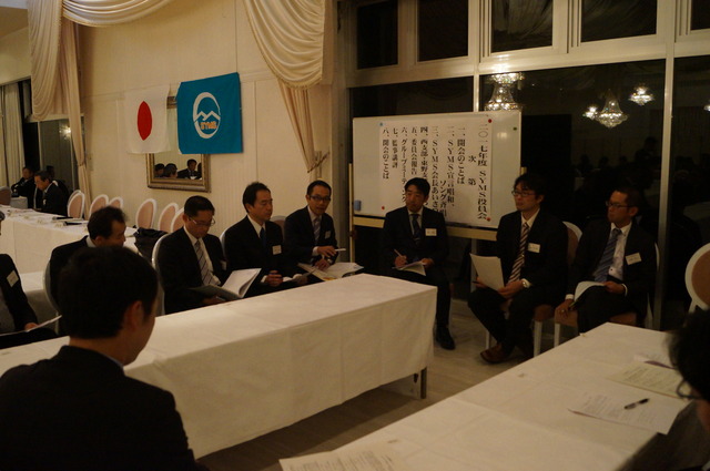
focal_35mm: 33
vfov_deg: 39.9
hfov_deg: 57.3
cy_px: 236
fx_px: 650
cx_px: 355
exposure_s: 1/160
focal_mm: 22
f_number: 4
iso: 2500
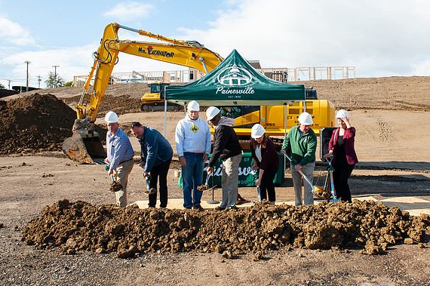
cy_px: 124
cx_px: 243
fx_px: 358
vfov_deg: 43.4
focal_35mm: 30
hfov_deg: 61.7
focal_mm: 24
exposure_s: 1/200
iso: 400
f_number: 16
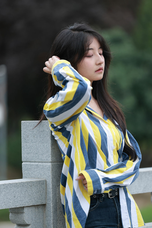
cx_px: 76
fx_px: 1178
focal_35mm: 186
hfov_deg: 7.4
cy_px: 114
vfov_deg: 11.1
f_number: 2.8
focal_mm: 187
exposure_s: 1/500
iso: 100
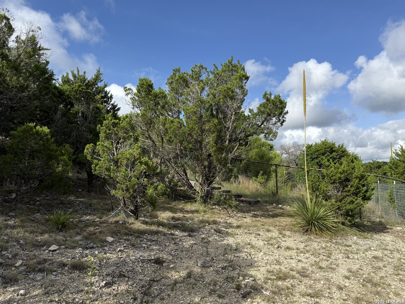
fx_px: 281
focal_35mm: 24
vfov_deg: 56.8
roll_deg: +0.9
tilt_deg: +4.8
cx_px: 202
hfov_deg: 71.6
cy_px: 152
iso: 80
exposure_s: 1/3953
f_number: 1.78
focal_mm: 6.76
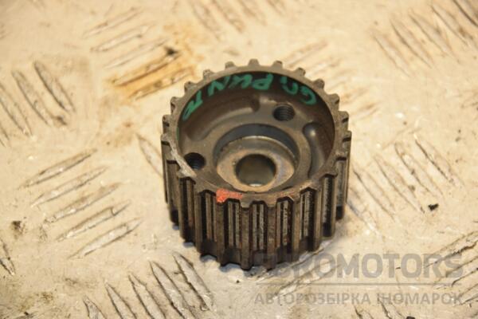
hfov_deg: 13.0
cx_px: 239
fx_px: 2091
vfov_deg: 8.7
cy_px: 160
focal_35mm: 158
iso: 800
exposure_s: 1/200
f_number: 6.3
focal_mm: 105
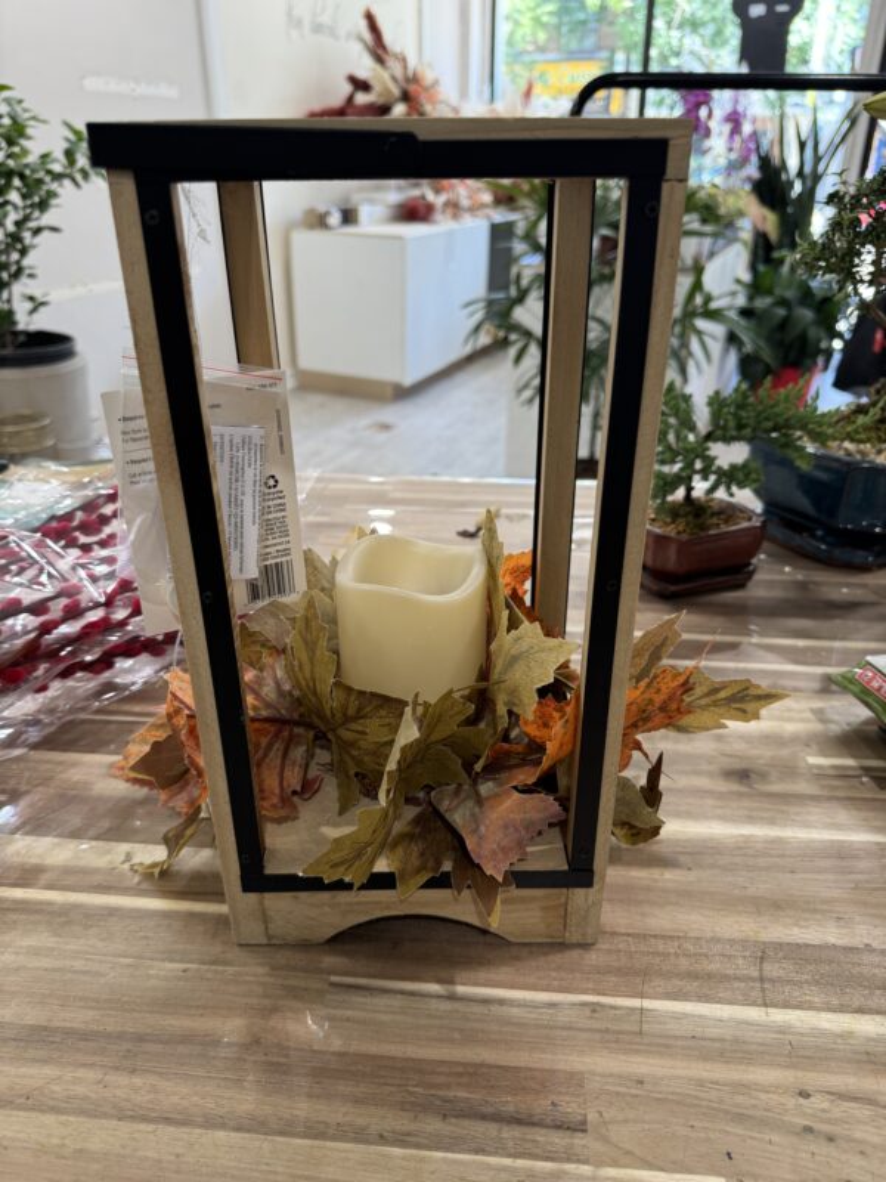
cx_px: 443
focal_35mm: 24
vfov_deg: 71.6
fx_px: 819
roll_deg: +0.2
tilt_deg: -26.8
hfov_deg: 56.8
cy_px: 591
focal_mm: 6.76
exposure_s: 1/60
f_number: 1.78
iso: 125
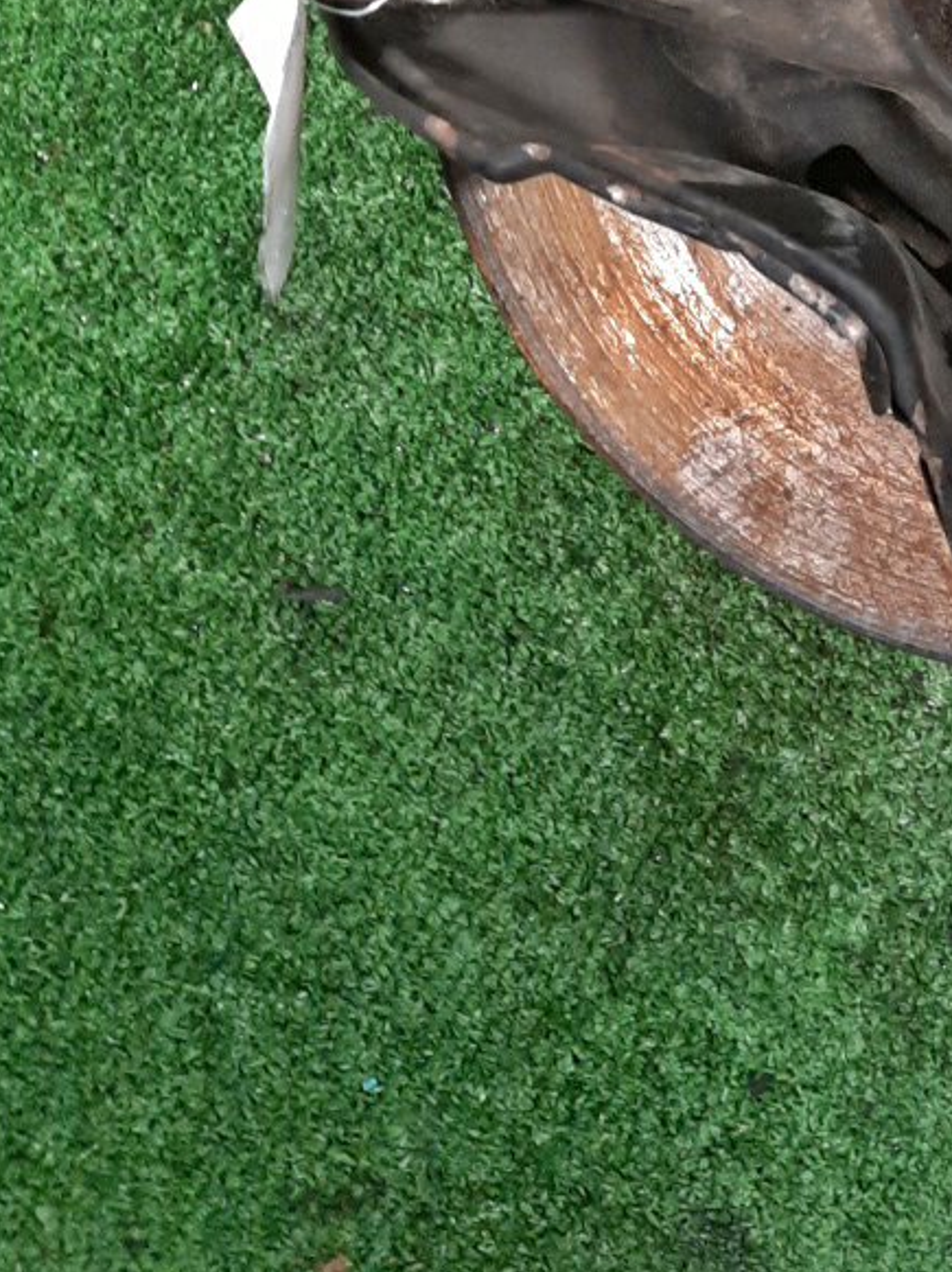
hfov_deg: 21.8
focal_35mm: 62
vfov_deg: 28.9
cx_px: 1160
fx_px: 2276
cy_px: -48
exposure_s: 1/25
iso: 470
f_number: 2
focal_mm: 4.6
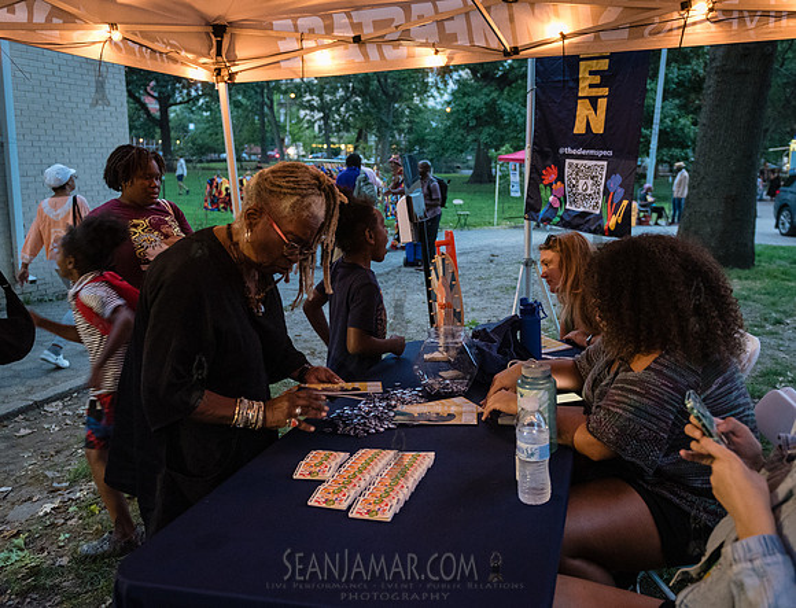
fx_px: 701
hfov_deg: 59.1
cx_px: 431
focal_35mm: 30
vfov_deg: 46.9
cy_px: 300
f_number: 2.8
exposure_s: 1/160
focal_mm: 24
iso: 5000
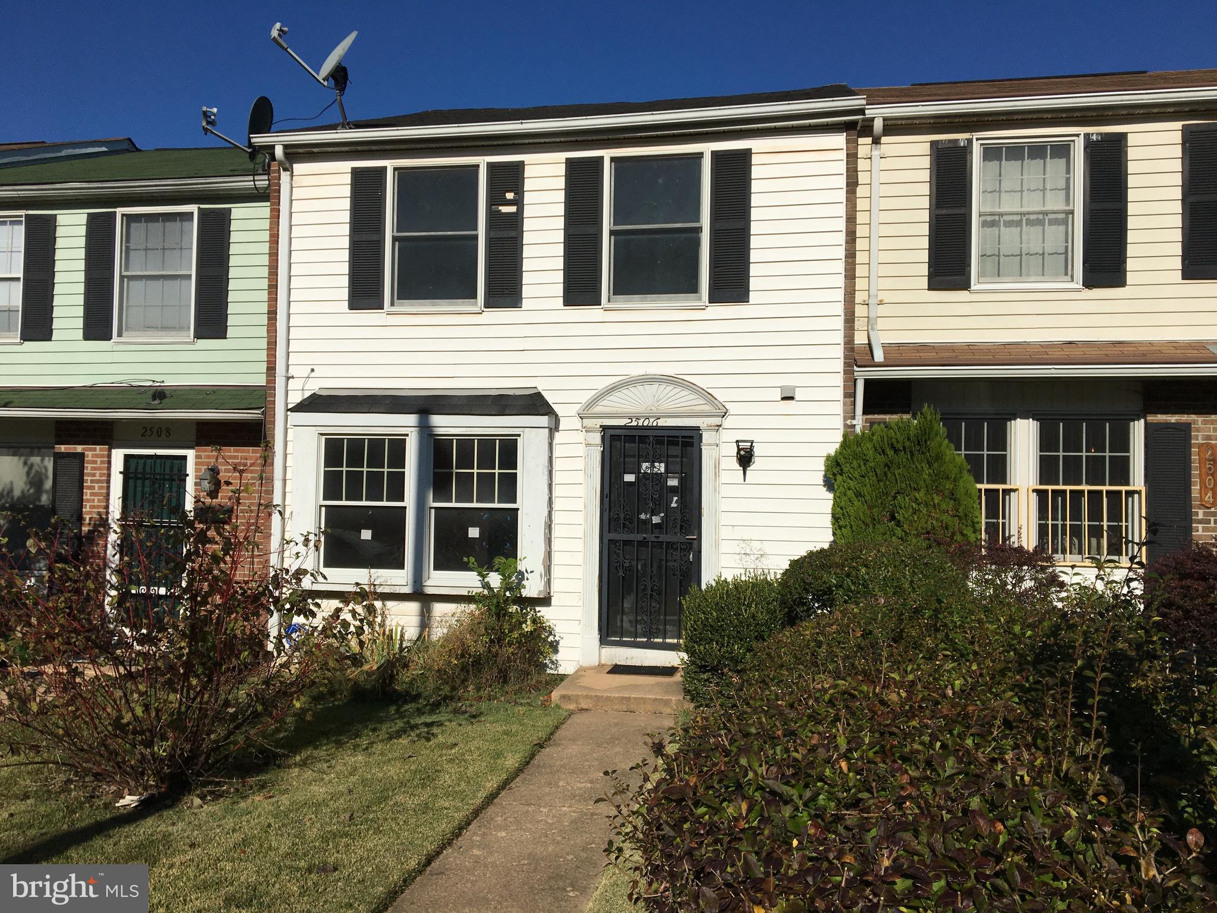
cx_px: 608
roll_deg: -1.0
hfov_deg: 61.7
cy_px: 456
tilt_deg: +2.4
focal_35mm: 29
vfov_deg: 48.2
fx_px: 1020
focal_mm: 4.15
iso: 25
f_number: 2.2
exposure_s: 1/5917
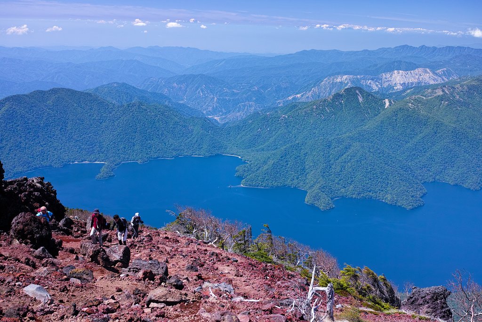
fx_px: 603
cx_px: 241
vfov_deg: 29.9
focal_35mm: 45
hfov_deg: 43.6
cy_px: 161
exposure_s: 1/160
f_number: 5.6
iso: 200
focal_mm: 30
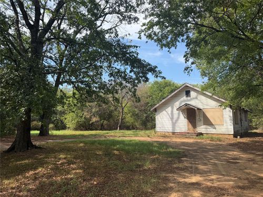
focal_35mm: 24
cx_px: 132
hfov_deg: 71.6
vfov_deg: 56.8
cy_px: 98
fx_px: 182
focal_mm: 6.76
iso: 80
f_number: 1.78
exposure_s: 1/2525
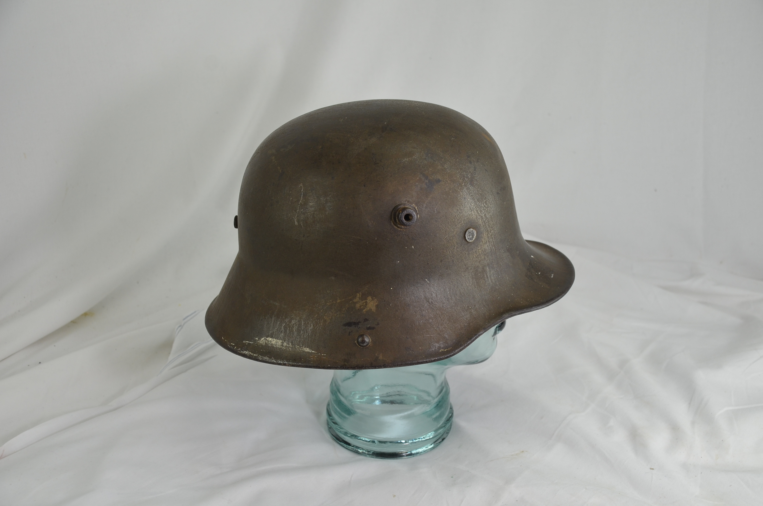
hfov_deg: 41.2
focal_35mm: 48
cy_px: 253
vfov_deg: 28.0
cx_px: 382
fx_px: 1015
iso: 280
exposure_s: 1/125
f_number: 5.6
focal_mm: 32
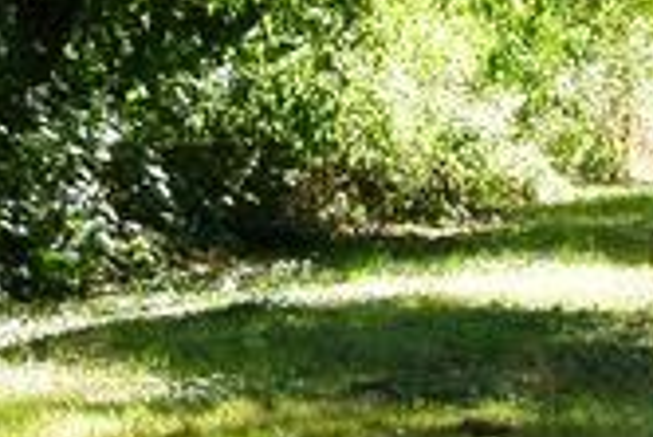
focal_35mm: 391
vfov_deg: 3.5
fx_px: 7098
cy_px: -63
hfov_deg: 5.2
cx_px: 775
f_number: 3.3
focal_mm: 14.1
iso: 80
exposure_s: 1/80
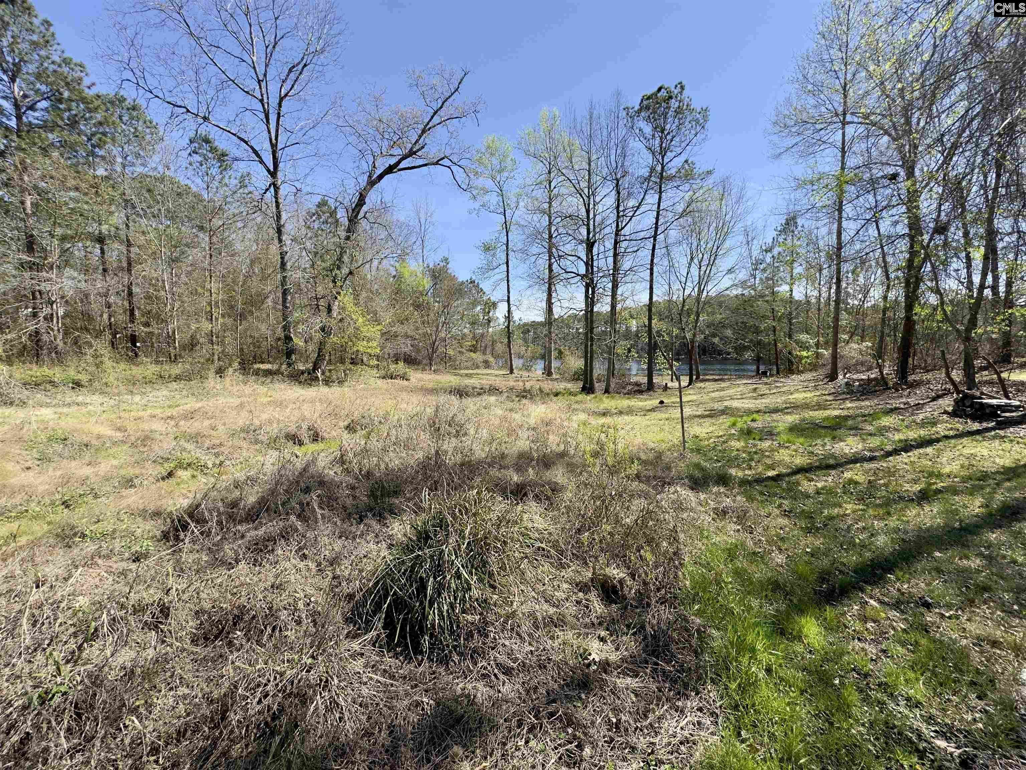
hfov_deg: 102.1
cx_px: 513
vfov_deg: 85.7
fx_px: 415
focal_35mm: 14
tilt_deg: -4.2
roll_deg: +0.1
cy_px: 385
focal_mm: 2.22
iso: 40
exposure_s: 1/944
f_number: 2.2
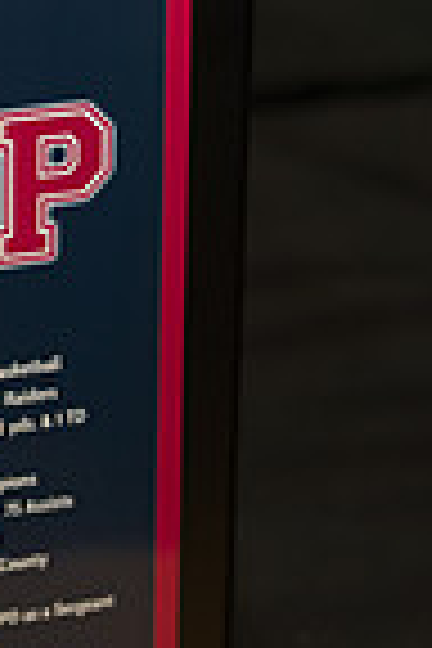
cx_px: -220
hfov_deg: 8.9
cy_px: 220
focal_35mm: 150
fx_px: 2700
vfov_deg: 13.7
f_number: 3.2
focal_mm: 48
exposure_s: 1/200
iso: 400
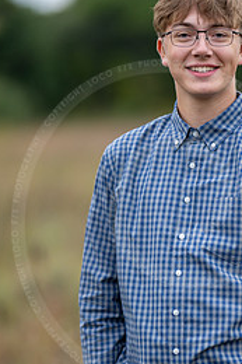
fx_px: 1484
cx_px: 200
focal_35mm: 147
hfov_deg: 9.3
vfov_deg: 14.0
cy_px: 230
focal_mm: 85
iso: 500
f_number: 1.2
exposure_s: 1/400
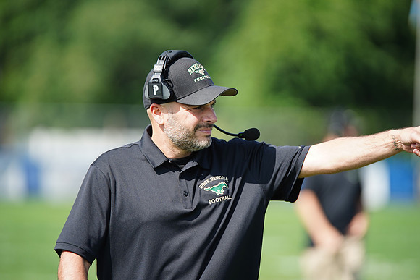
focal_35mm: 300
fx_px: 3501
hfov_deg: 6.9
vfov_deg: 4.6
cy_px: 140
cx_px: 210
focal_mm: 300
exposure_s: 1/2500
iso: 400
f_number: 2.8
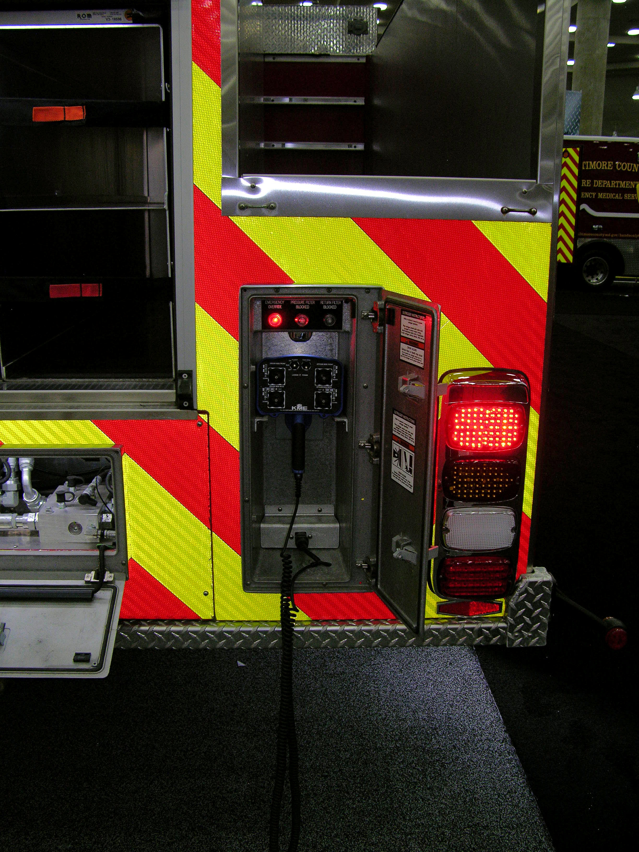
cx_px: 320
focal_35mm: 35
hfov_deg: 40.7
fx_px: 861
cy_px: 426
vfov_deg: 52.6
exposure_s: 1/60.1
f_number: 2.8
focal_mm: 8.9
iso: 100
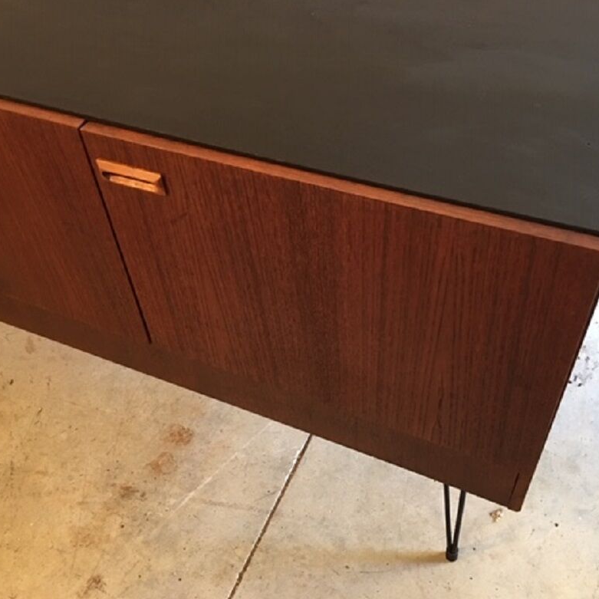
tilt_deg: -46.0
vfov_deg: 47.2
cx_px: 314
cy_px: 304
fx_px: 685
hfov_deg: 47.2
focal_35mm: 35
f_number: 2.2
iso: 80
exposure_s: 1/10
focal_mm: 4.15
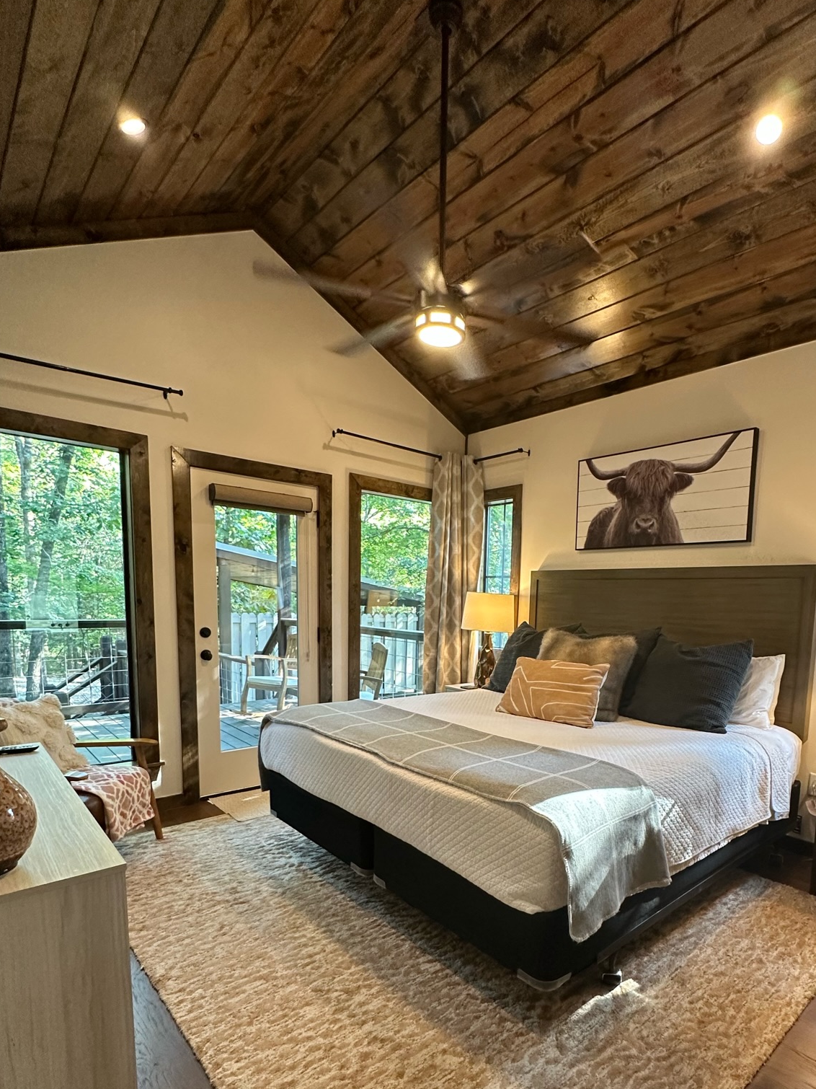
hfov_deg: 67.9
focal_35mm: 19
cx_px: 494
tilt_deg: -7.0
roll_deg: -1.6
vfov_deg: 83.3
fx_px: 597
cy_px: 671
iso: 250
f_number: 2.2
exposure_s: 1/60
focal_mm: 2.22
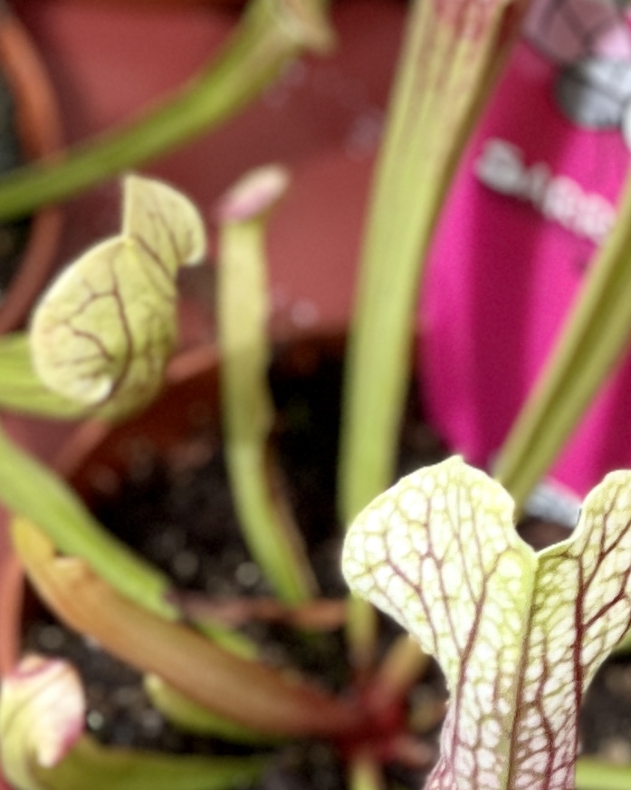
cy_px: -77
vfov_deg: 6.7
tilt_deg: -37.4
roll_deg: +0.7
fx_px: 6750
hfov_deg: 5.3
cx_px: 956
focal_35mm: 289
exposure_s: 1/185
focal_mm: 7.5
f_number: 2.2
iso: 25
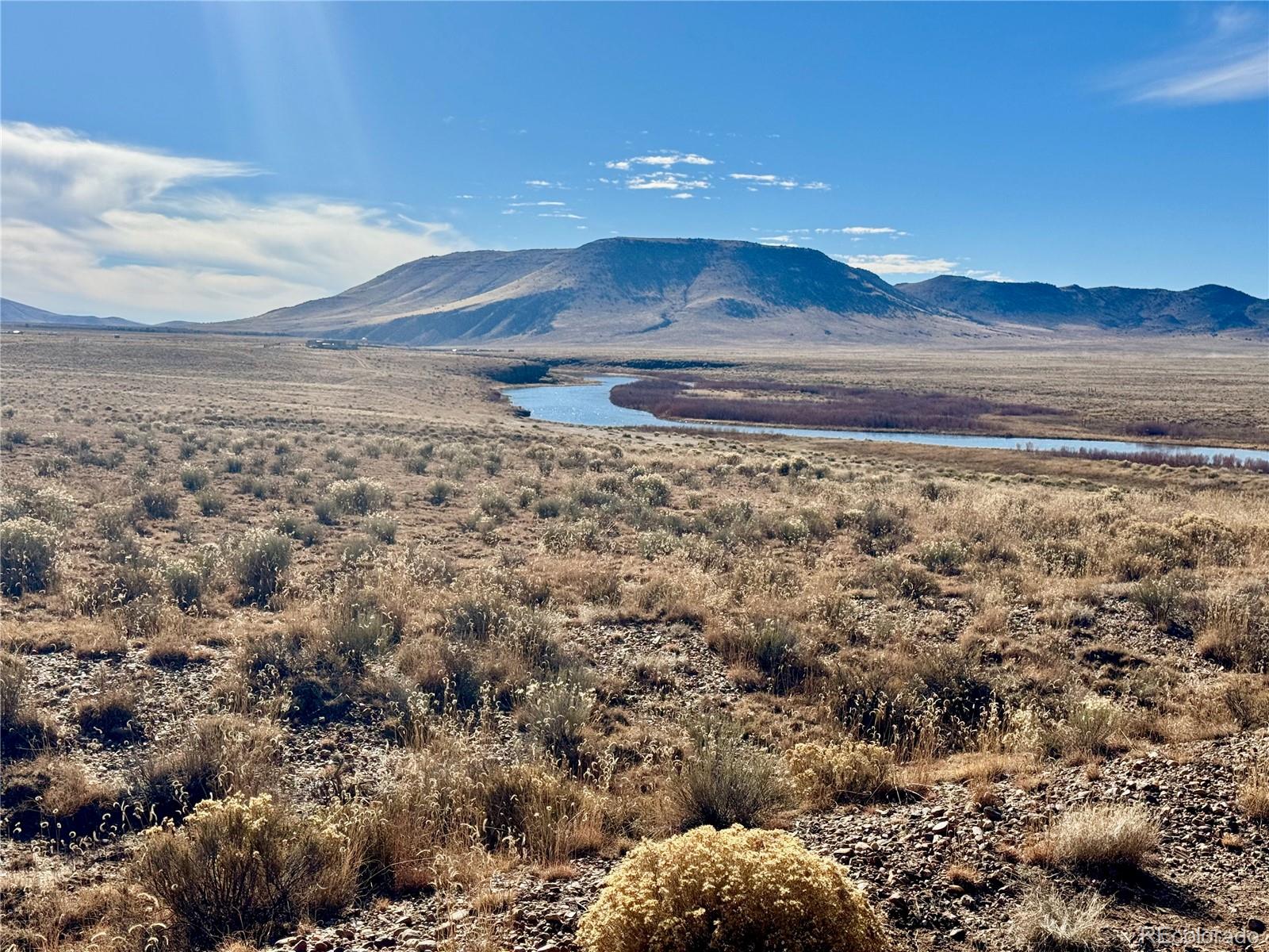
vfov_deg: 30.3
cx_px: 634
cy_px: 476
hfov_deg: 39.7
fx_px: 1760
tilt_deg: -3.9
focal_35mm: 48
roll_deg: -1.4
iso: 64
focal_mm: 6.76
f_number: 1.78
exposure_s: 1/9009
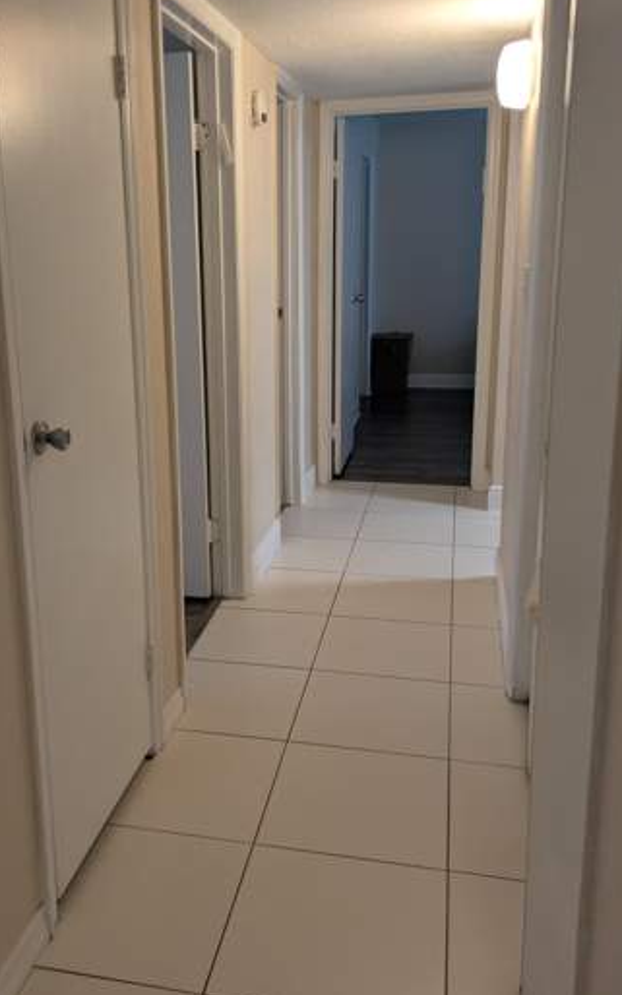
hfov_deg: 38.1
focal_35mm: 33
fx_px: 896
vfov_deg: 58.0
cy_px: 434
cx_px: 240
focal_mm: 5.43
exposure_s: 1/120
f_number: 1.89
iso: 262
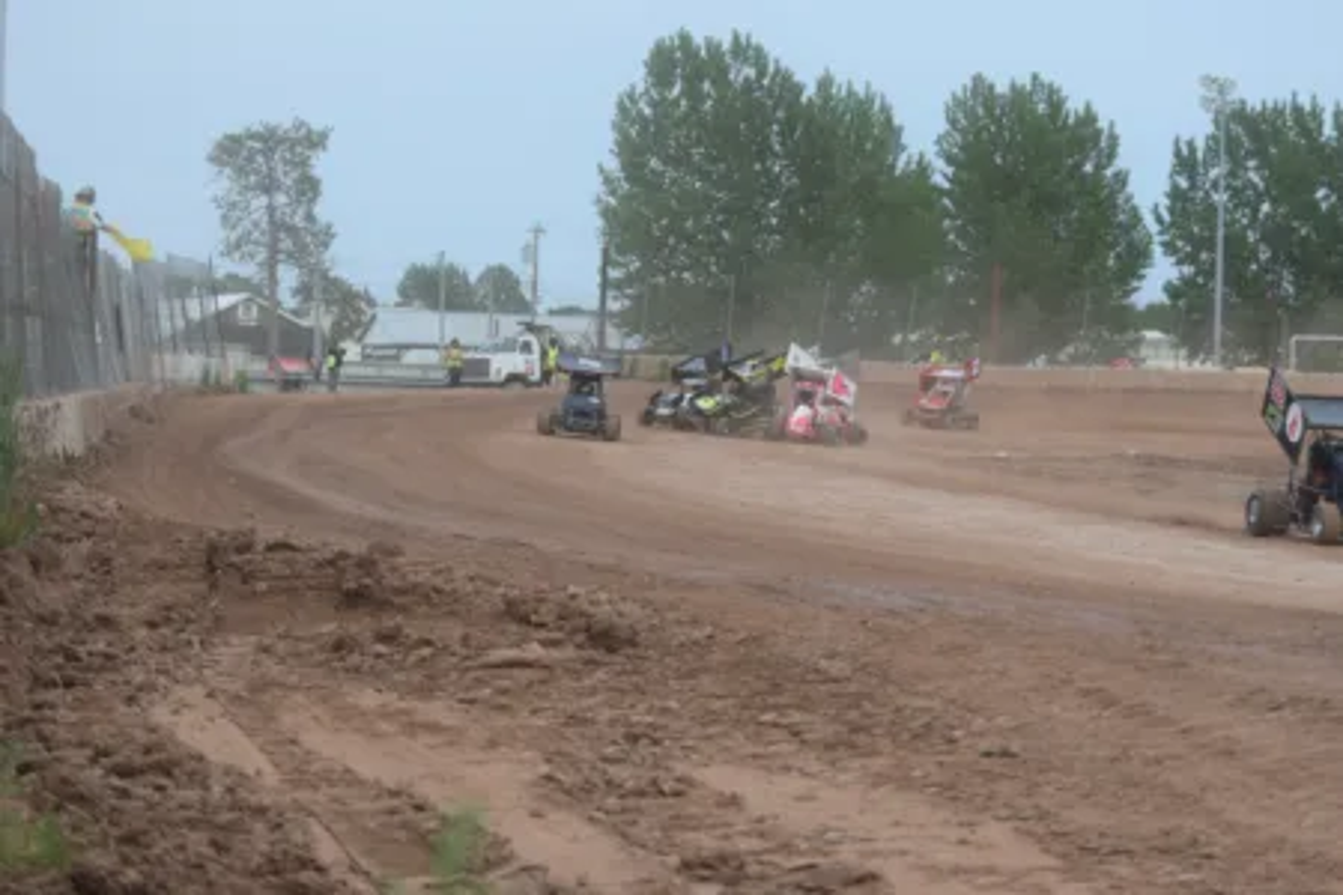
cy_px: 448
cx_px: 672
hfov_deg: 19.5
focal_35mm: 105
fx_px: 3917
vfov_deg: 13.0
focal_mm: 70
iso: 720
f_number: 4.5
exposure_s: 1/1000
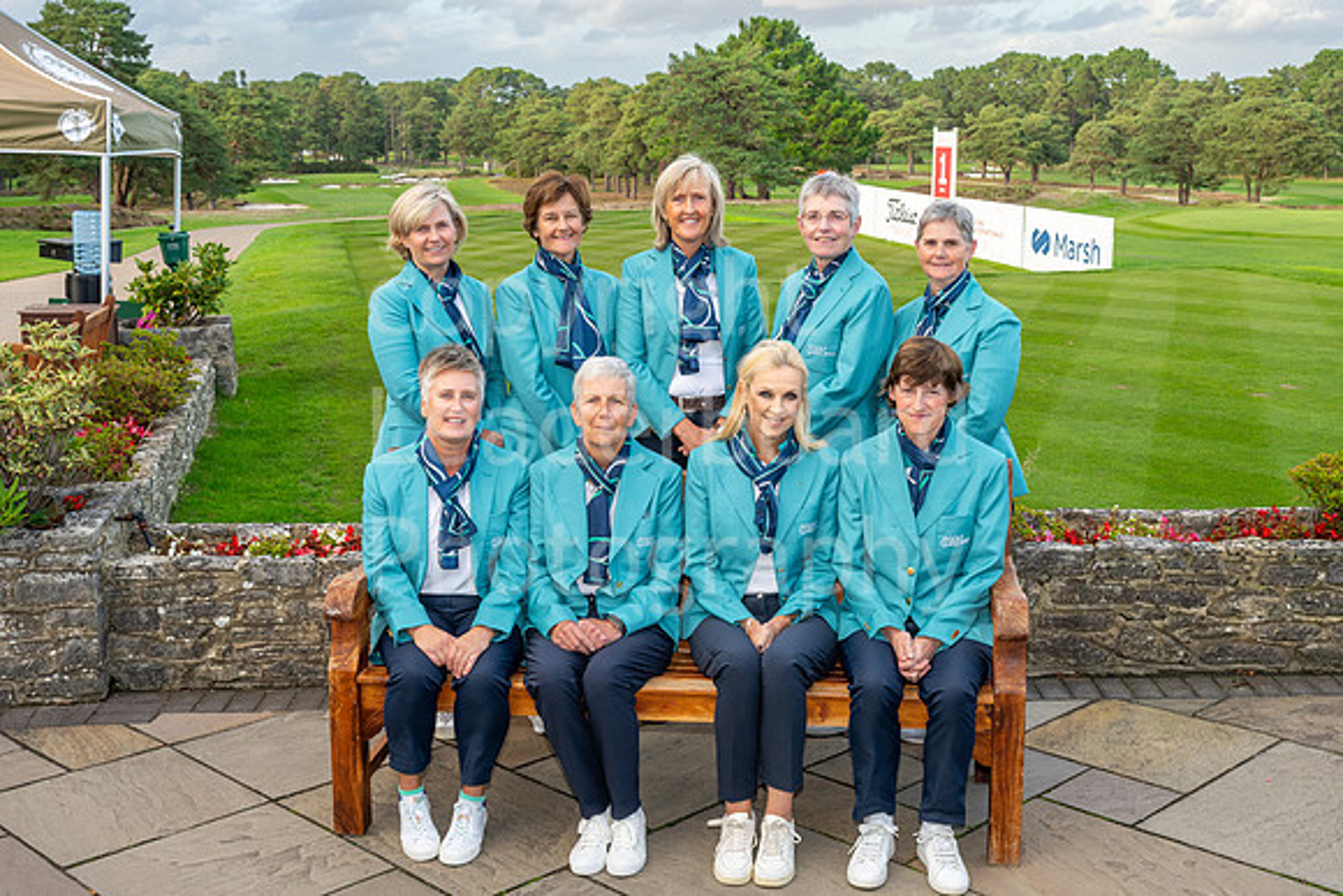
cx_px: 681
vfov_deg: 31.4
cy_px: 464
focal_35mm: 43
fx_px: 1593
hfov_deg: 45.7
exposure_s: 1/100
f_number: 7.1
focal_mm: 34.5
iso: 200
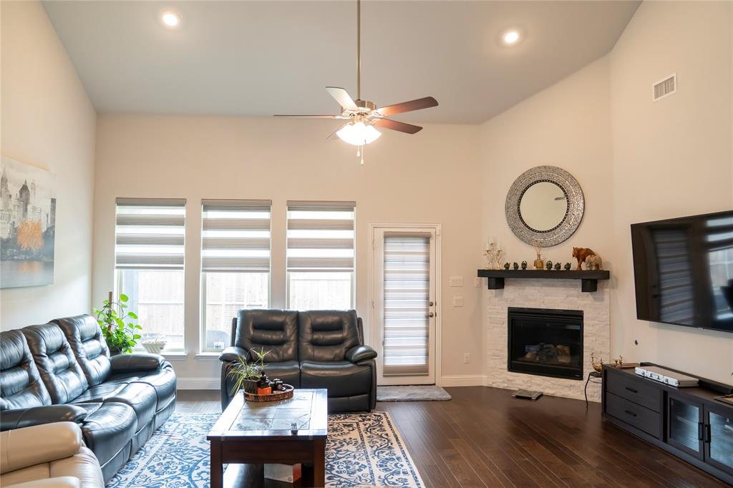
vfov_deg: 51.3
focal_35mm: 25
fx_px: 509
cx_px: 366
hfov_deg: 71.5
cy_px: 244
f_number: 3.2
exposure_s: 1/200
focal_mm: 25
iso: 2000
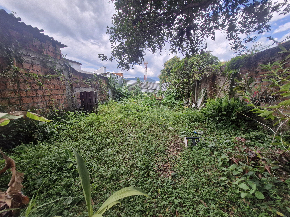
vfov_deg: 89.9
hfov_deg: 106.2
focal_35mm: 13
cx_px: 145
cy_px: 108
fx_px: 109
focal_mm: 1.74
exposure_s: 1/463
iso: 50
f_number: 2.2
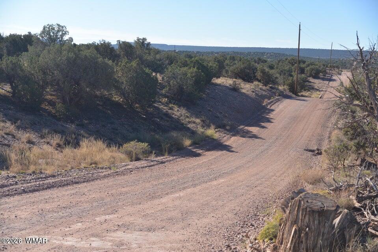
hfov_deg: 39.6
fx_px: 525
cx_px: 189
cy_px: 126
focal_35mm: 50
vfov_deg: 27.0
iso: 100
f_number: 8
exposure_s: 1/200
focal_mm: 50
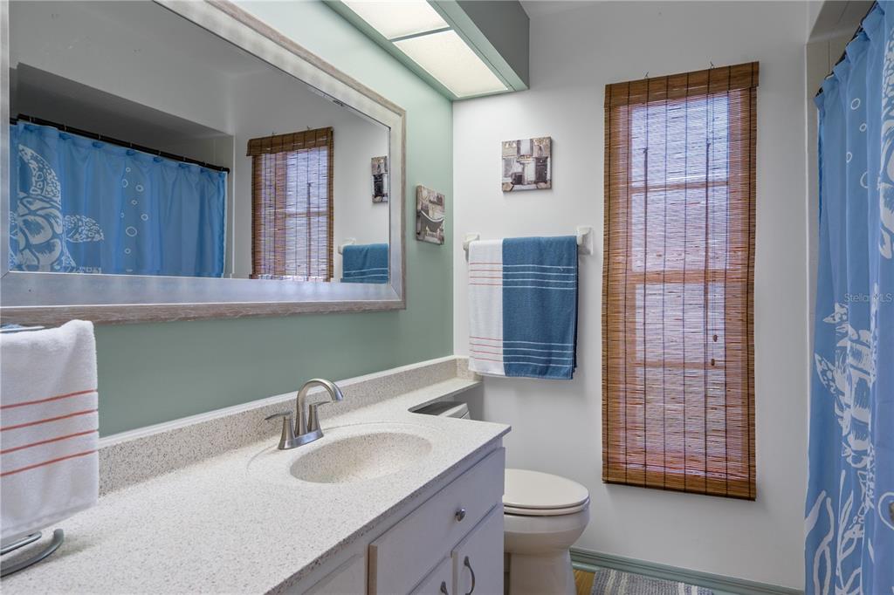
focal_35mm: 20
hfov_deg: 84.0
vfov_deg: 61.9
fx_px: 496
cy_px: 298
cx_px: 447
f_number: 8
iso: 320
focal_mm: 20
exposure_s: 1/5
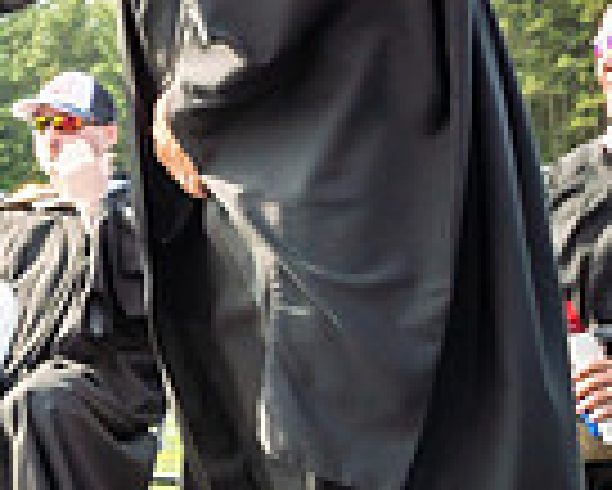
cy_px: 207
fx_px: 2157
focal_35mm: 119
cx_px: -578
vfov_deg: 13.0
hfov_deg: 13.9
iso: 200
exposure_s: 1/500
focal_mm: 17
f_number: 7.1
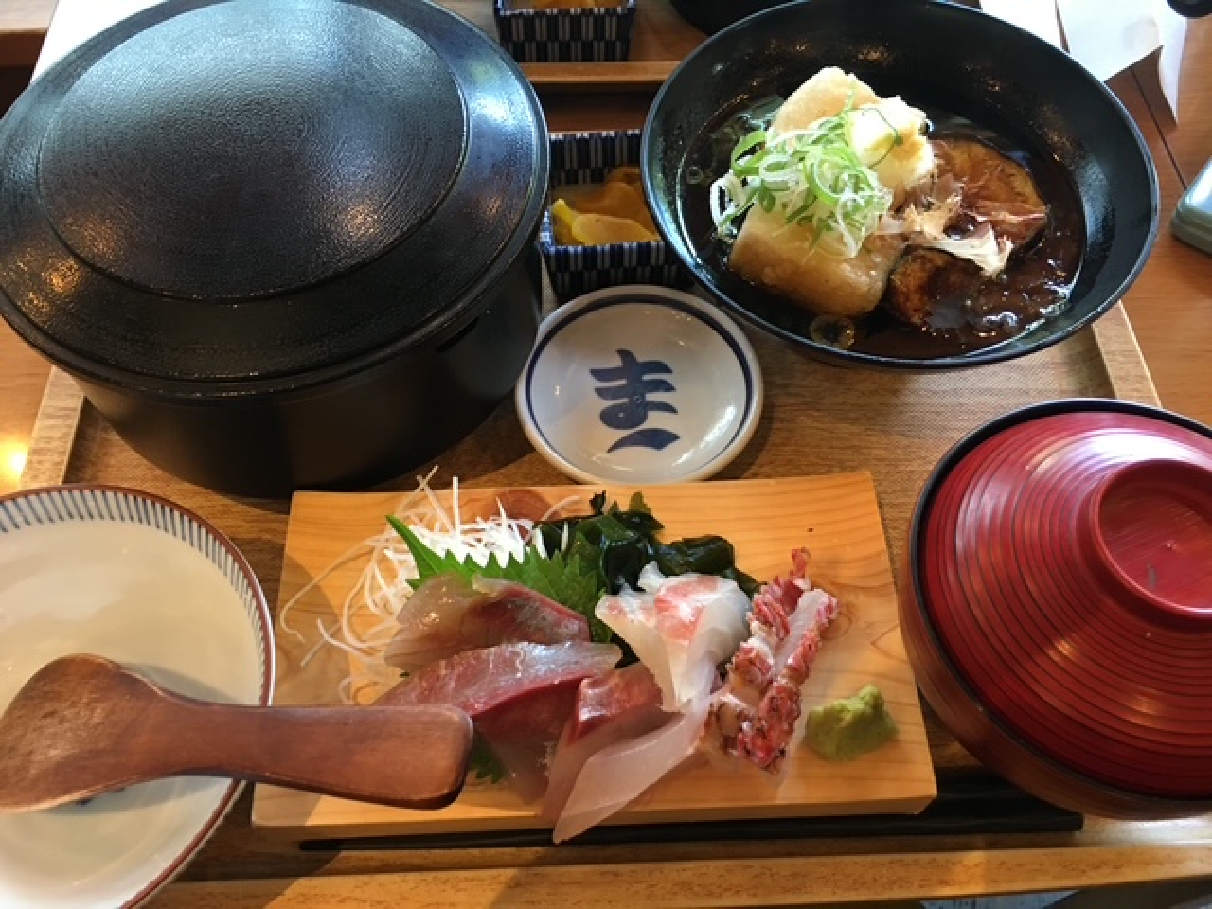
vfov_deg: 48.2
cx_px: 606
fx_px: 1015
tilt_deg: -58.9
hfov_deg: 61.7
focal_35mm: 29
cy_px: 454
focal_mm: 4.15
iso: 125
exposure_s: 1/30
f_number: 2.2
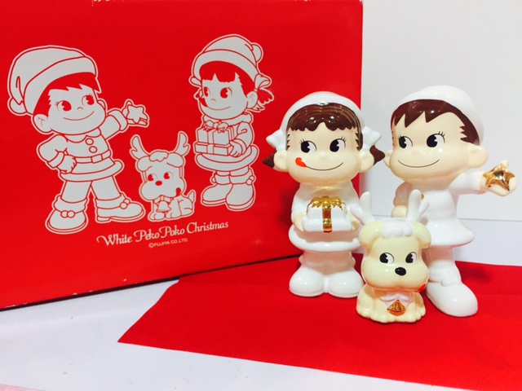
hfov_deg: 61.7
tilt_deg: -12.6
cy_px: 196
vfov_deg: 48.2
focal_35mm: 29
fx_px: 437
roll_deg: -0.1
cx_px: 261
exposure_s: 1/33
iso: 64
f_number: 2.2
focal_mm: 4.15
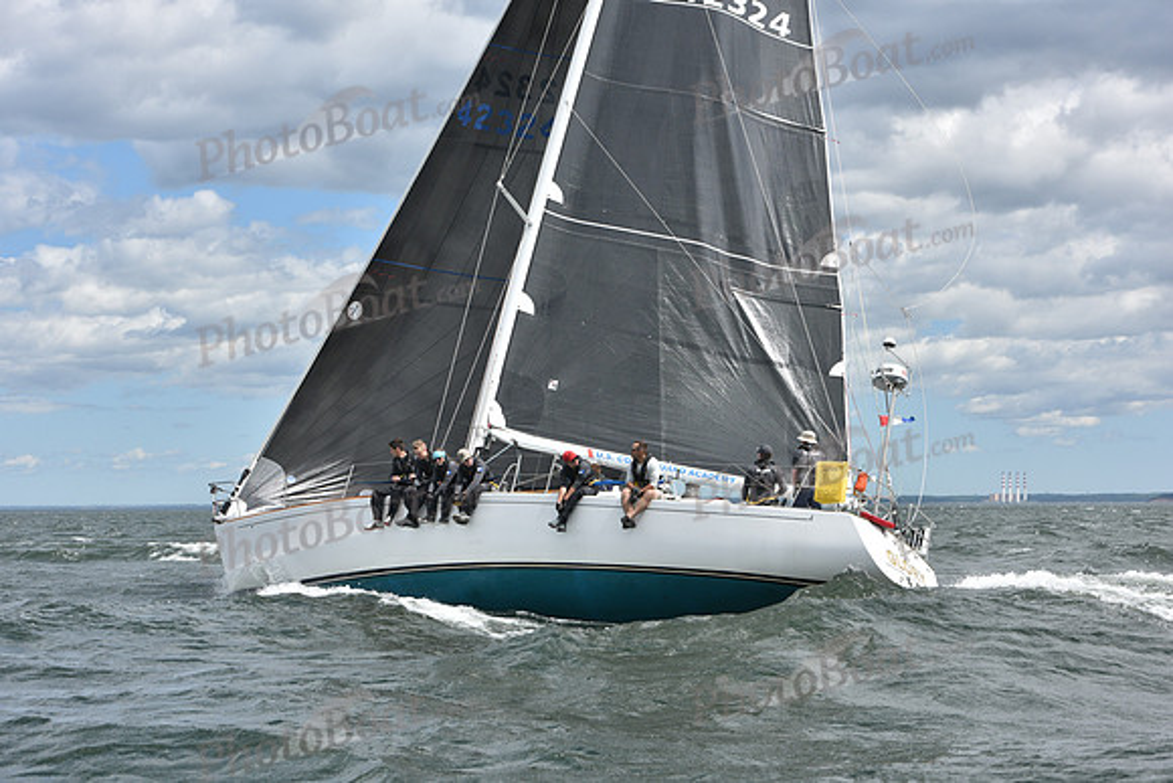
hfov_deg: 27.0
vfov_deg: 18.2
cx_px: 586
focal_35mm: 75
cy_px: 392
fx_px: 2444
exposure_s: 1/1250
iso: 320
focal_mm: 75
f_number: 8
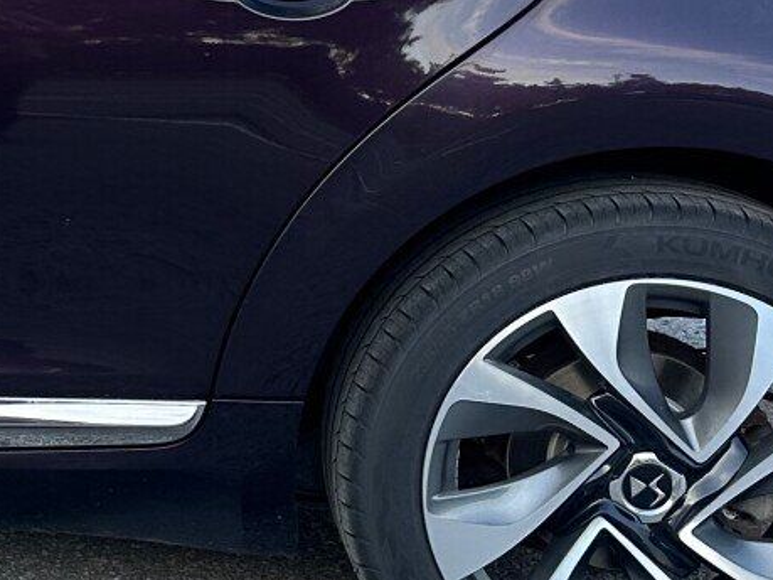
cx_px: -362
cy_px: 18
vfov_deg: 14.3
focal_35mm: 102
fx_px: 2277
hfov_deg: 17.5
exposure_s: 1/441
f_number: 1.78
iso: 80
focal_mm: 6.86
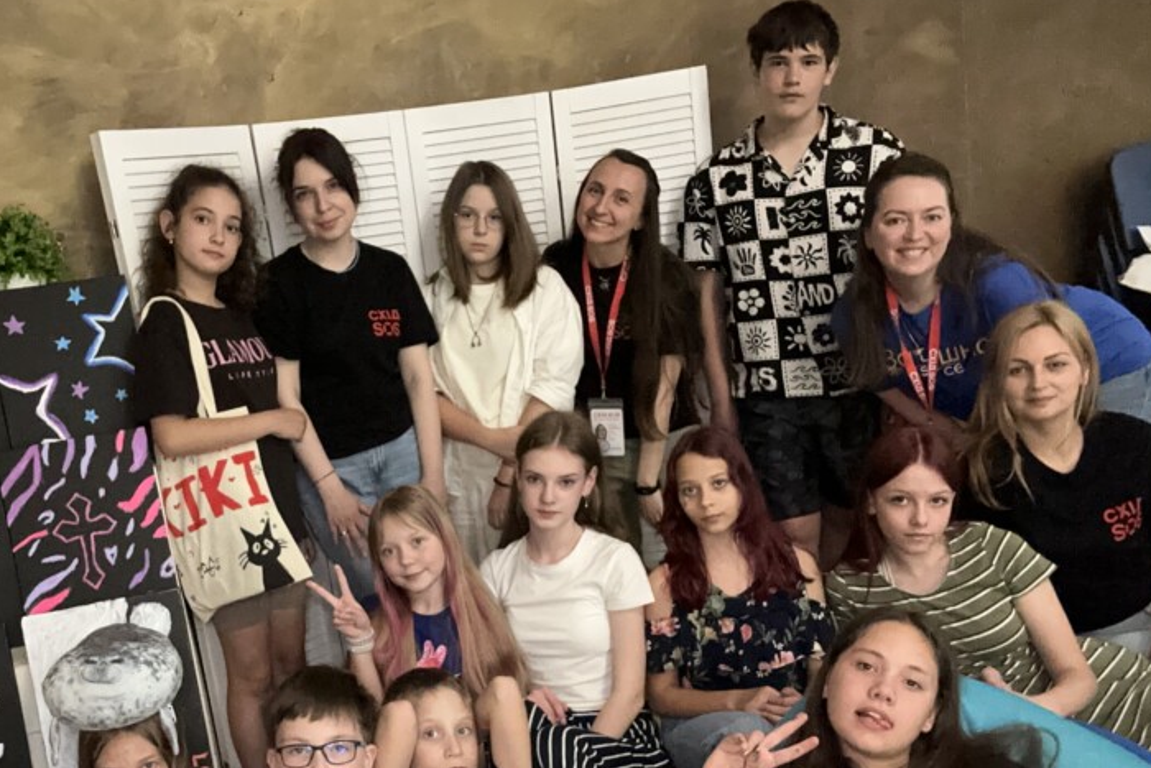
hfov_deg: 53.6
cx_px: 411
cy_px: 531
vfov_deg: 37.3
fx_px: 1119
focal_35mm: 35
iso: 640
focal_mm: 2.69
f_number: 1.9
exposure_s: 1/24
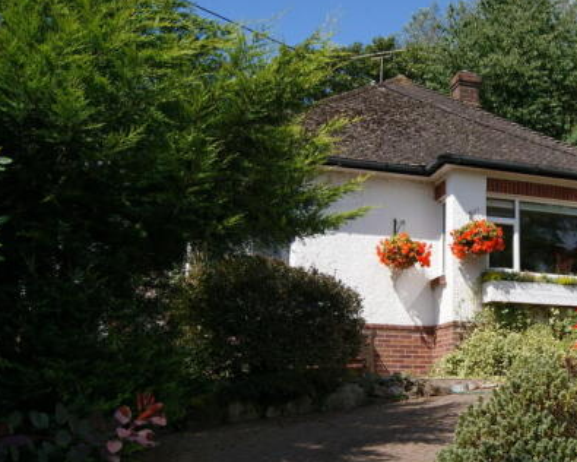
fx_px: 717
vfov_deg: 35.6
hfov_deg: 41.7
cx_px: 470
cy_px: 257
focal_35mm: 42
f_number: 10
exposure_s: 1/160
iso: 100
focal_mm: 18
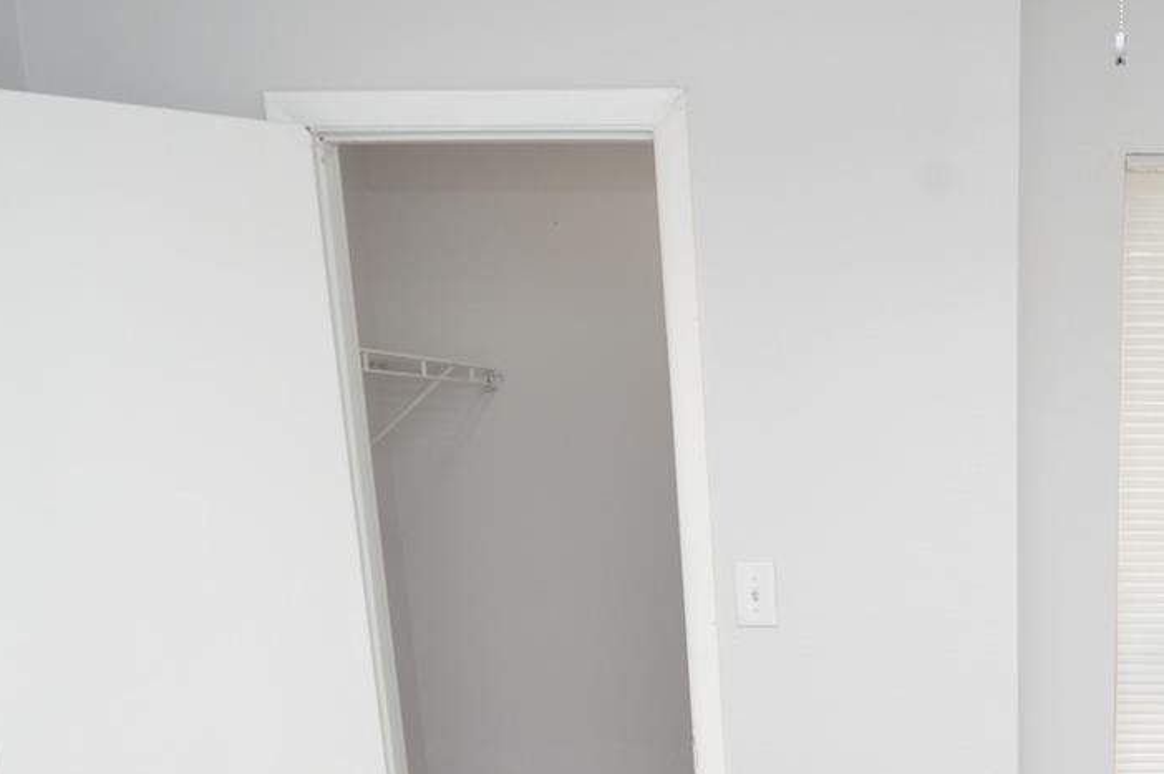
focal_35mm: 41
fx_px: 1325
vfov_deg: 29.7
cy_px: 825
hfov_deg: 43.7
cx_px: 1025
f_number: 4
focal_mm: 12
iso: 400
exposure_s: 1/60
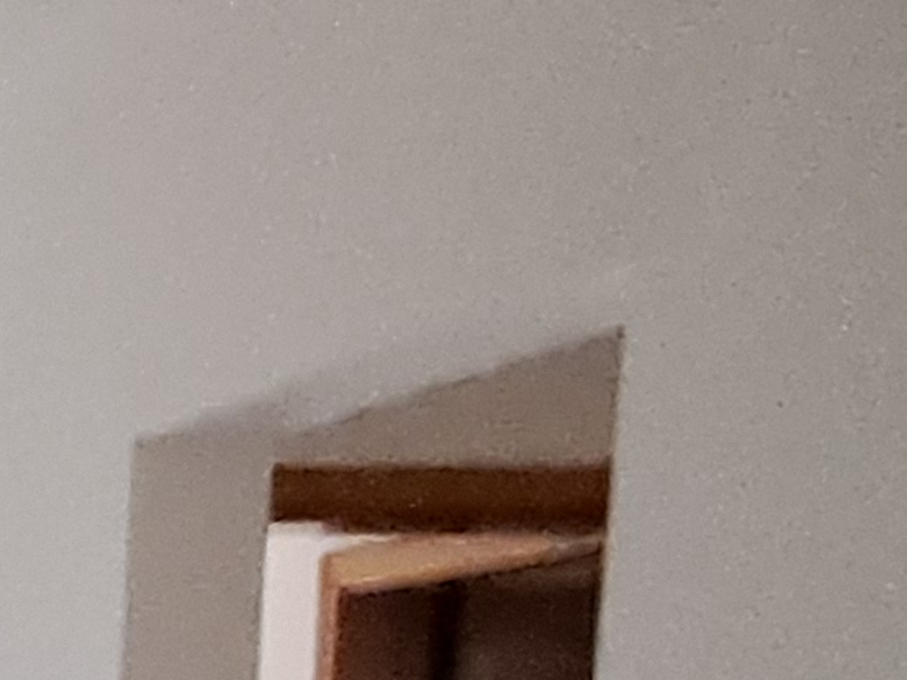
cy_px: 1135
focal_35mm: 90
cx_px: -965
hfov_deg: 16.2
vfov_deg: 14.8
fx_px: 2358
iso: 400
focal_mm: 1.64
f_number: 2.2
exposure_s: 1/24
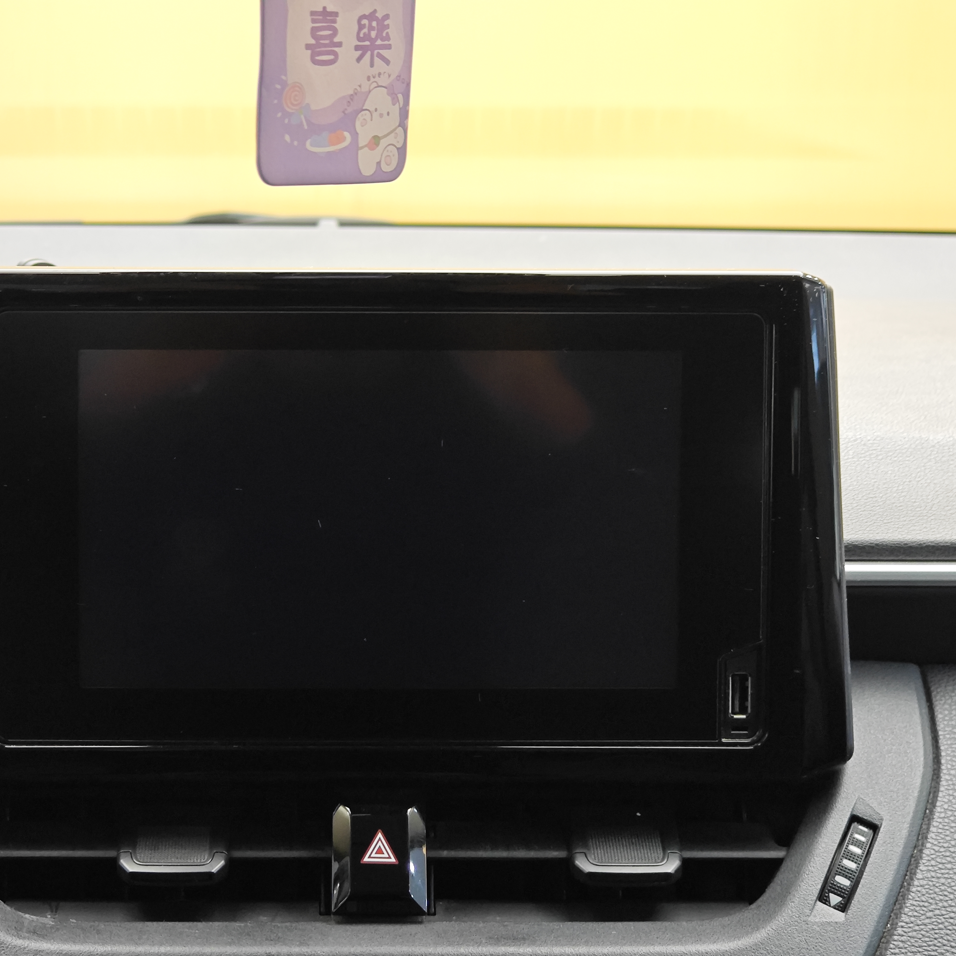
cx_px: 370
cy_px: 480
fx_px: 2781
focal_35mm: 89
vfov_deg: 19.5
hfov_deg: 19.5
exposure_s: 1/32.3
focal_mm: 9.87
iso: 320
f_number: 1.8
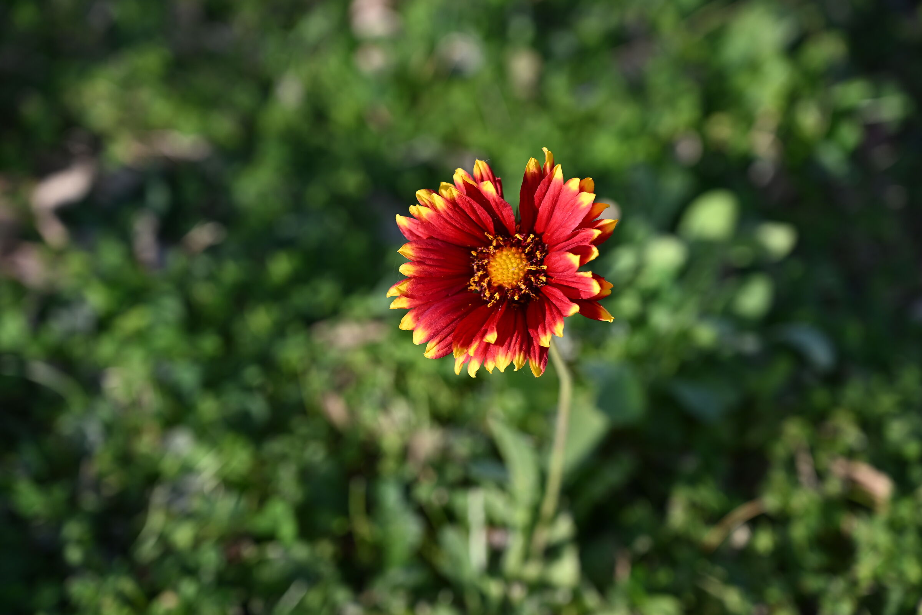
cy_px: 308
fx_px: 1537
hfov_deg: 33.4
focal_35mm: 60
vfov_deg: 22.6
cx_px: 461
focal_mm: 60
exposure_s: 1/500
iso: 180
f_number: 5
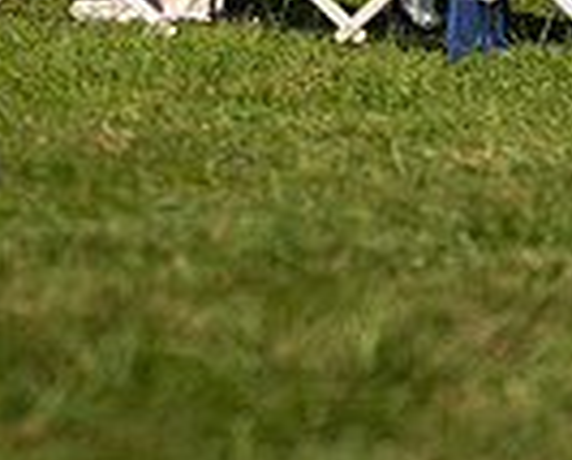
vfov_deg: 1.6
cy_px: -481
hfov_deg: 2.0
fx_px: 16118
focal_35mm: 950
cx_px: -484
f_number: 3.2
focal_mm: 200
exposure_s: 1/2500
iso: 100
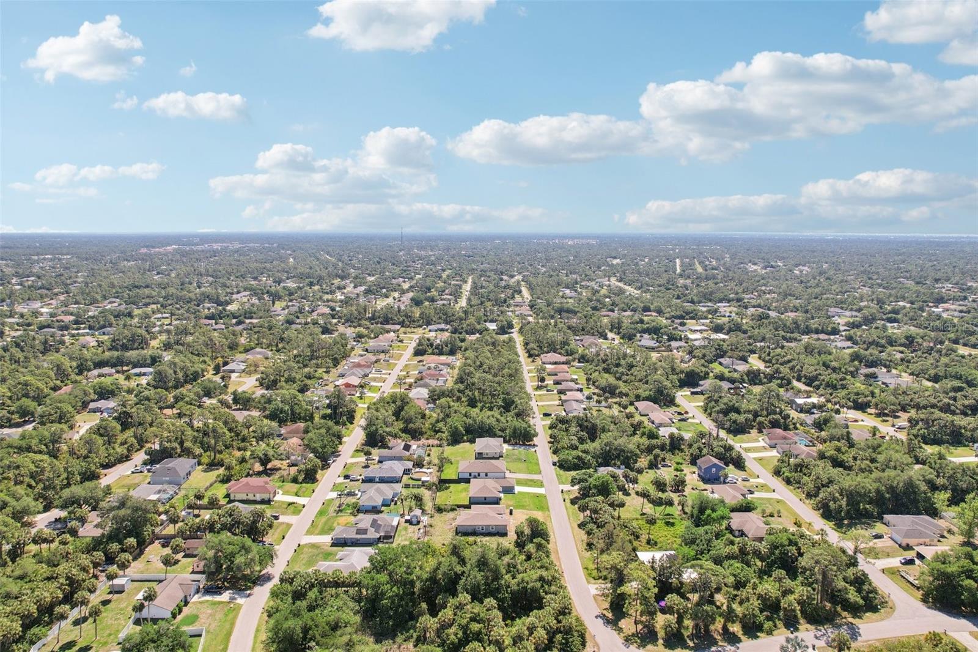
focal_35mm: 22
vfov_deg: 57.2
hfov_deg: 78.6
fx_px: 598
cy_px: 326
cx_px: 489
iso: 100
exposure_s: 1/350
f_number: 2.8
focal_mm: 8.4
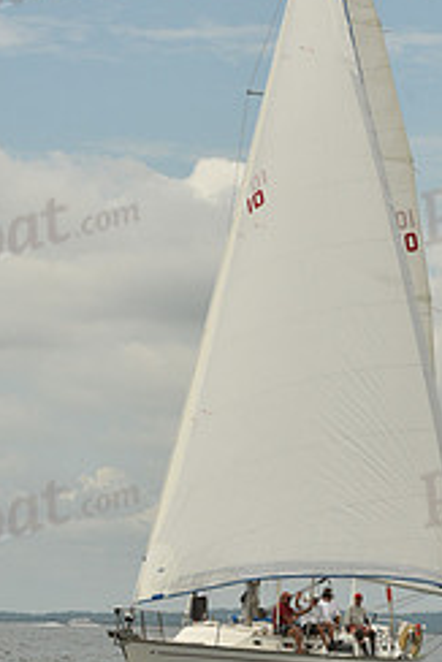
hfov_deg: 7.2
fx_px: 3494
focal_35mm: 190
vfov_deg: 10.8
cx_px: 281
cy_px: 355
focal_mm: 80
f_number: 11
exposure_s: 1/1000
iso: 320
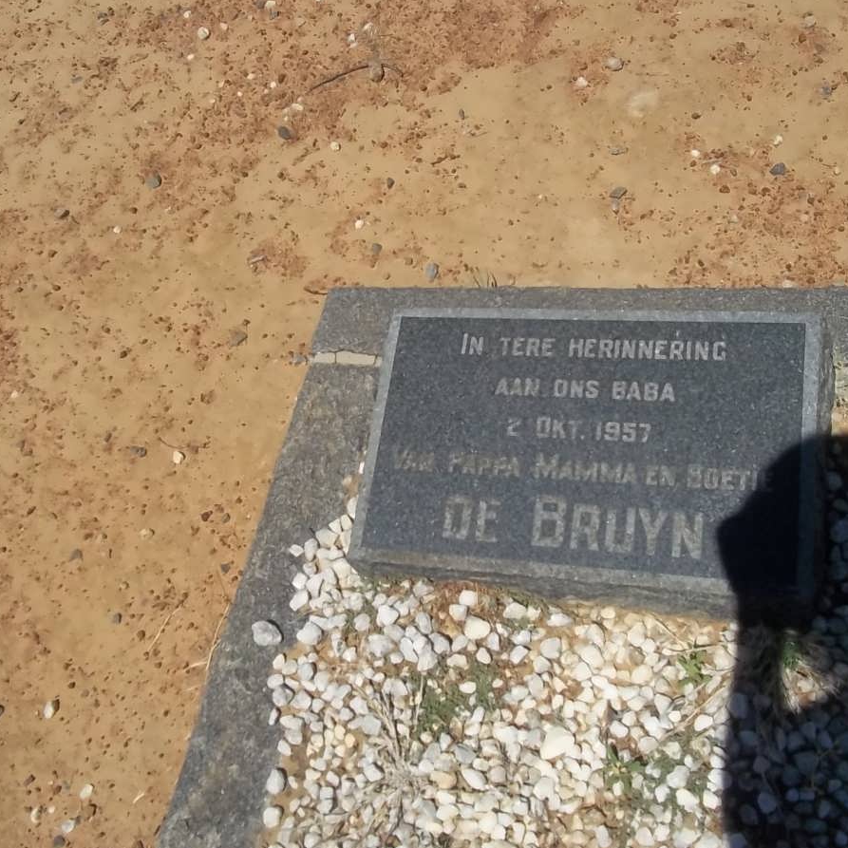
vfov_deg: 43.9
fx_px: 1053
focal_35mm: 38
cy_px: 424
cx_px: 426
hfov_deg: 43.9
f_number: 5.5
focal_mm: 5.7
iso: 80
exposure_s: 1/800
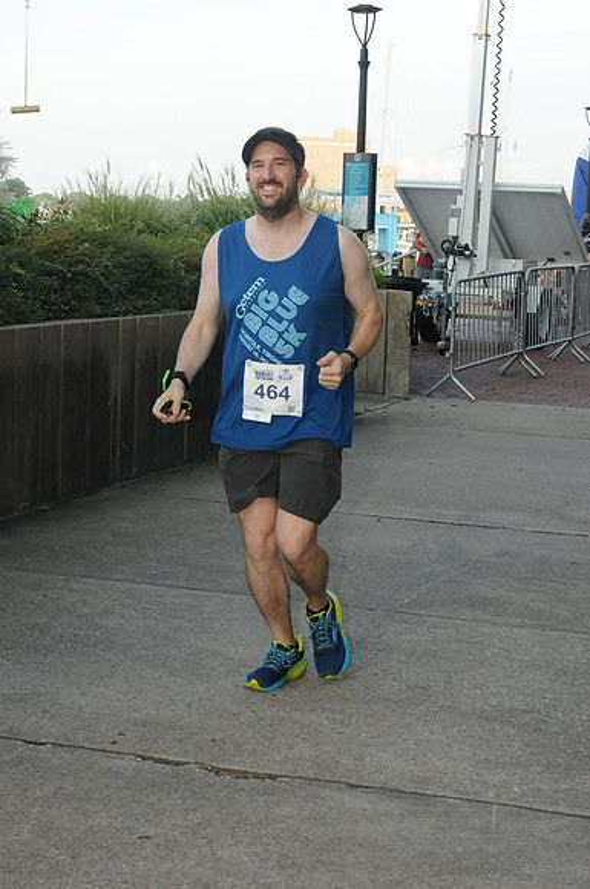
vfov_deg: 28.1
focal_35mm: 72
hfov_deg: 18.9
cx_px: 295
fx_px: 1775
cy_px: 444
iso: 800
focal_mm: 48
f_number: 13
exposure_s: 1/250
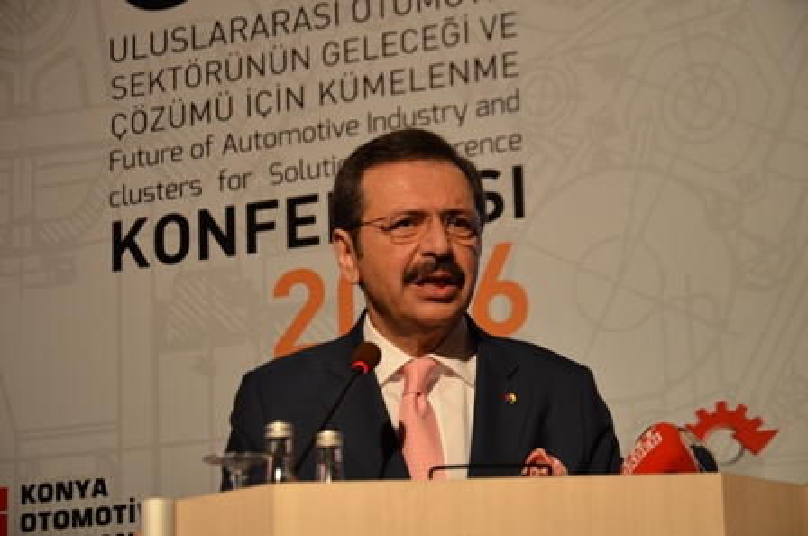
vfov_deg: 13.0
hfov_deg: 19.5
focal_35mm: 105
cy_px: 268
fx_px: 2352
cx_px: 404
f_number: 5.3
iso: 800
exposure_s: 1/40
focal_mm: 70
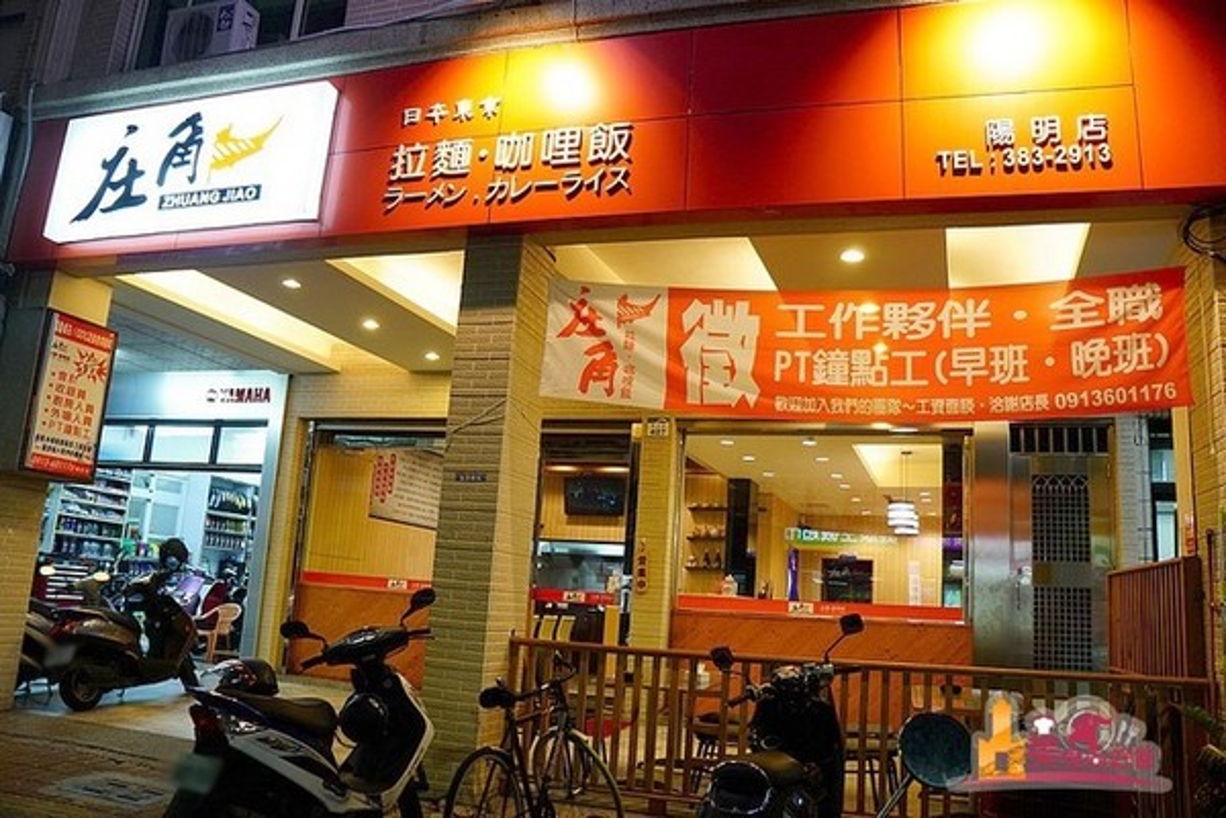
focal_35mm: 27
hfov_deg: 67.4
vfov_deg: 47.9
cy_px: 409
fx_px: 919
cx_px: 613
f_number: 3.5
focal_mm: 18
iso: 1000
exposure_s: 1/60
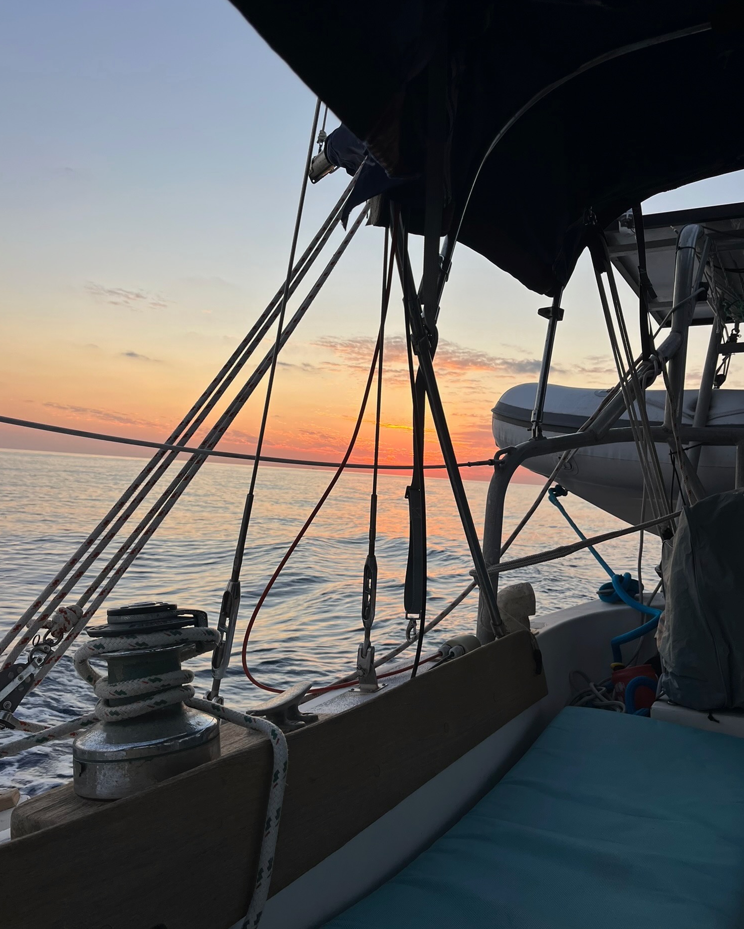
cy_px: 436
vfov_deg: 62.2
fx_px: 771
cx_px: 371
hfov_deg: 51.5
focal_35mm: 28
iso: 50
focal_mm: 5.1
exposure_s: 1/313
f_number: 1.6
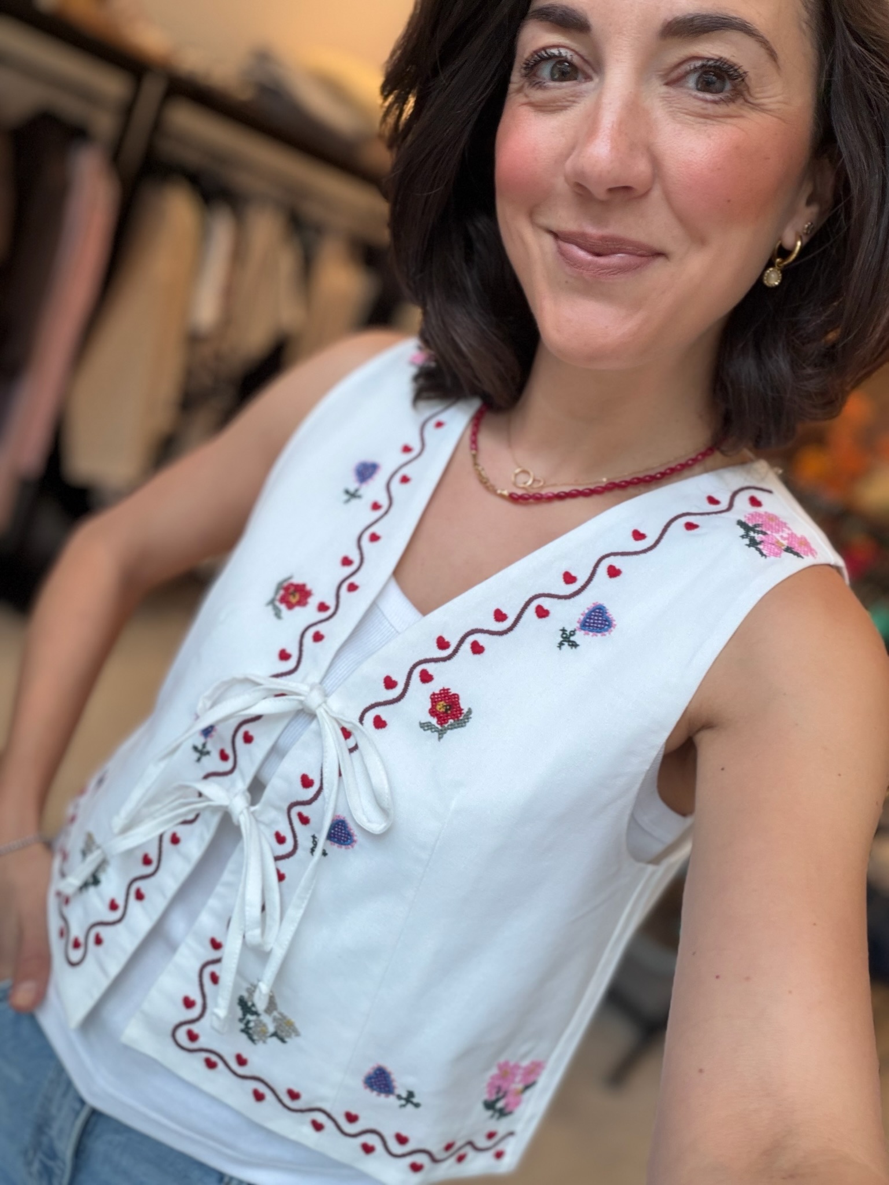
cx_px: 444
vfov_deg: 60.0
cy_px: 592
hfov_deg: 46.8
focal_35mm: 30
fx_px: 1027
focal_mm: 2.71
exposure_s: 1/60
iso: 100
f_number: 1.9
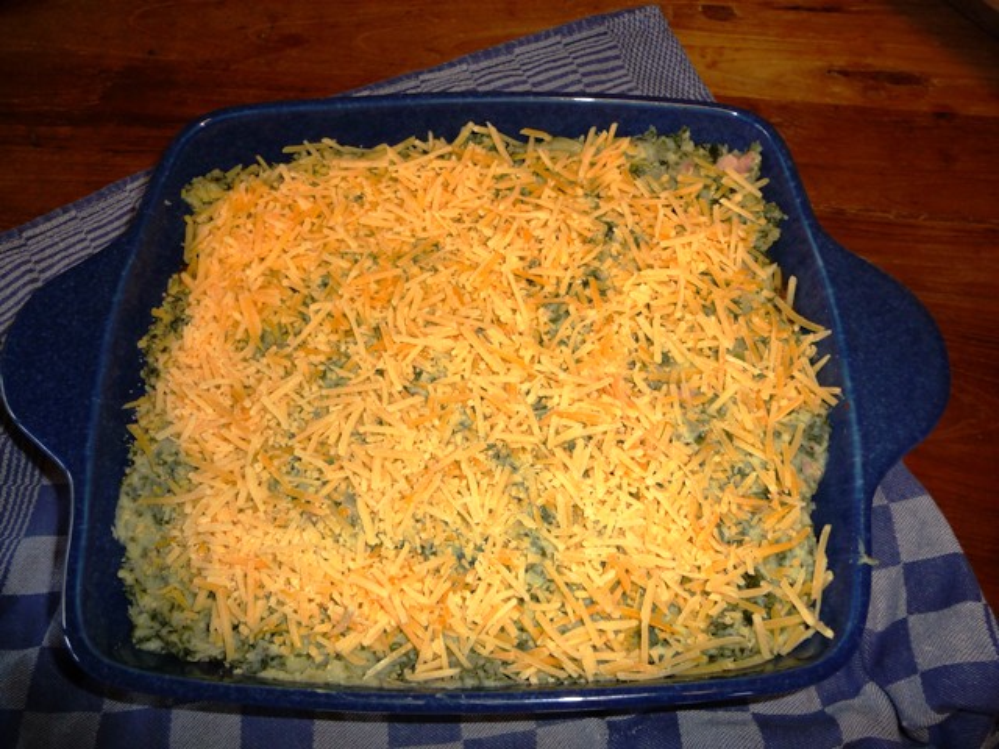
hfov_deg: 63.4
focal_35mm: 28
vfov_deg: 49.7
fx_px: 808
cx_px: 500
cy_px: 374
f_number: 3.3
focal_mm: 4.7
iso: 100
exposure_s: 1/30
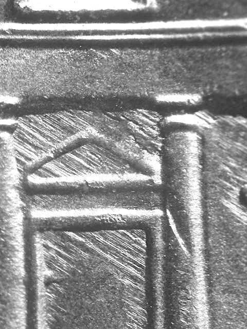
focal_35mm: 133
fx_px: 1265
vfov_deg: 14.8
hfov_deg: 11.1
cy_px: 164
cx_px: 124
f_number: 4.6
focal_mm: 27.5
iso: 100
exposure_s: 1/6.6
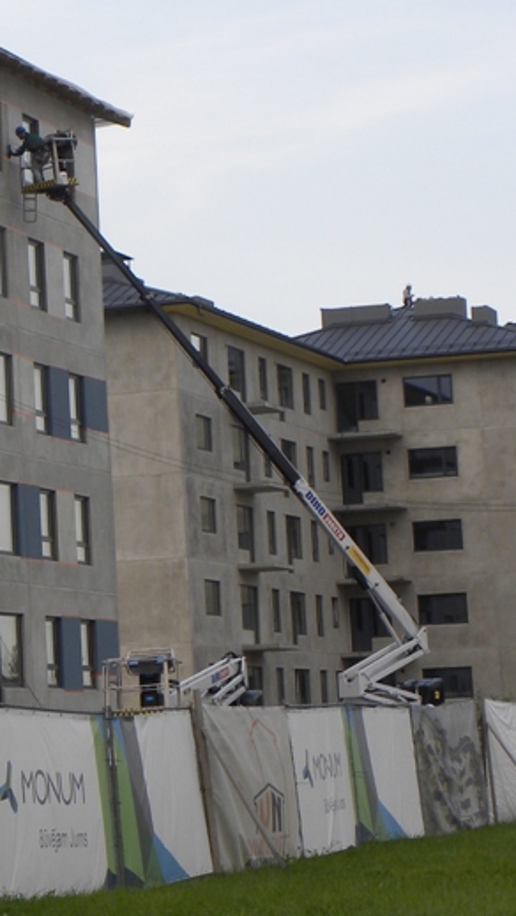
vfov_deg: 15.1
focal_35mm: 142
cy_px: 344
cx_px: -4
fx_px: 3453
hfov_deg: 8.5
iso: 64
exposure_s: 1/206
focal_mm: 11.8
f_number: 4.5
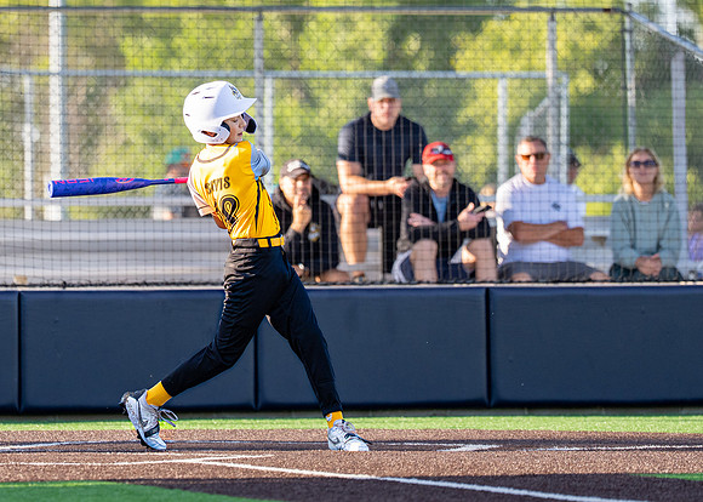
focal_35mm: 349
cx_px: 209
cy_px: 156
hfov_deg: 5.8
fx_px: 6957
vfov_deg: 4.1
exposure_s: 1/1600
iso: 400
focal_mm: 171
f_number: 2.8
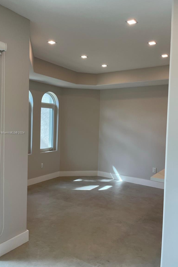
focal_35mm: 28
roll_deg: -1.4
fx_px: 208
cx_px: 86
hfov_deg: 46.4
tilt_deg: -1.6
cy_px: 133
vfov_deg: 65.5
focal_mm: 4.2
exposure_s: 1/209
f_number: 1.6
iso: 32
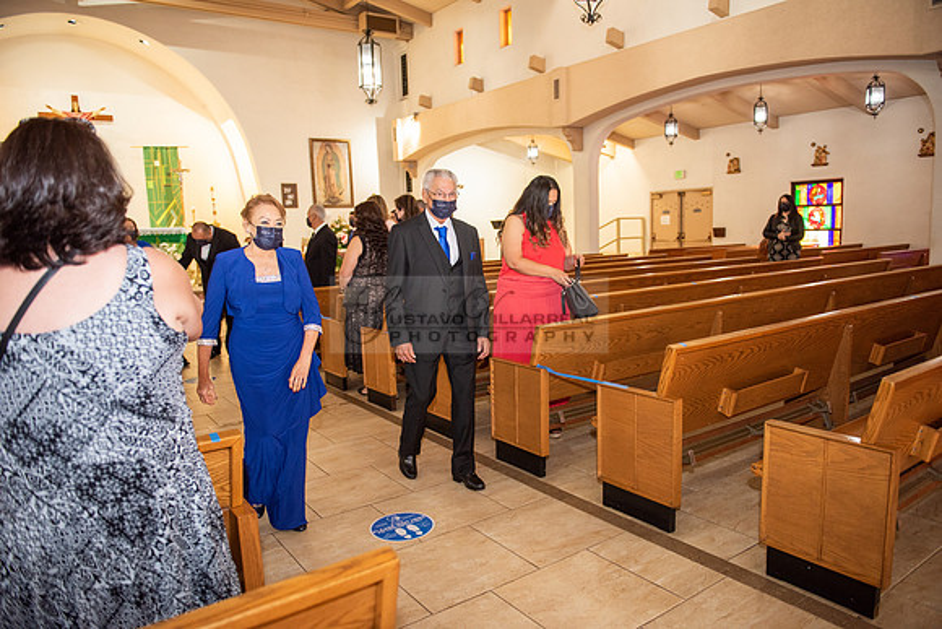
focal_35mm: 24
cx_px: 471
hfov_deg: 73.7
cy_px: 314
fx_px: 628
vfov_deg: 53.2
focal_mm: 24
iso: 1000
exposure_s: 1/160
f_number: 2.8
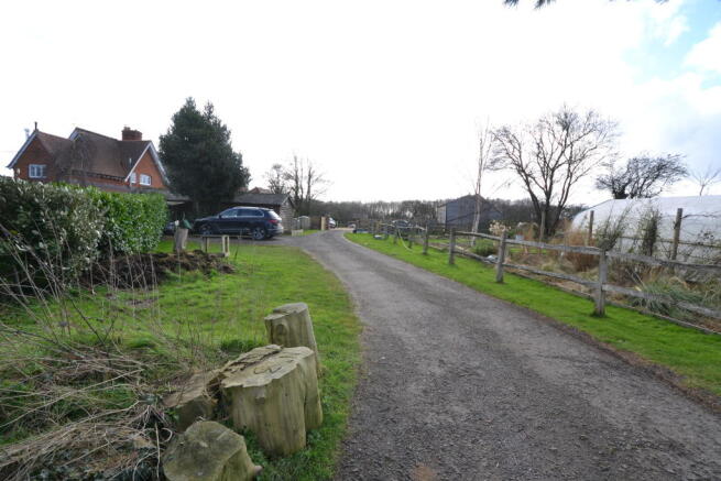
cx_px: 360
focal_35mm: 15
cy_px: 240
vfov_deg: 77.4
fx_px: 300
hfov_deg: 100.4
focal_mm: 10
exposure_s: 1/125
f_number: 5.6
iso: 100
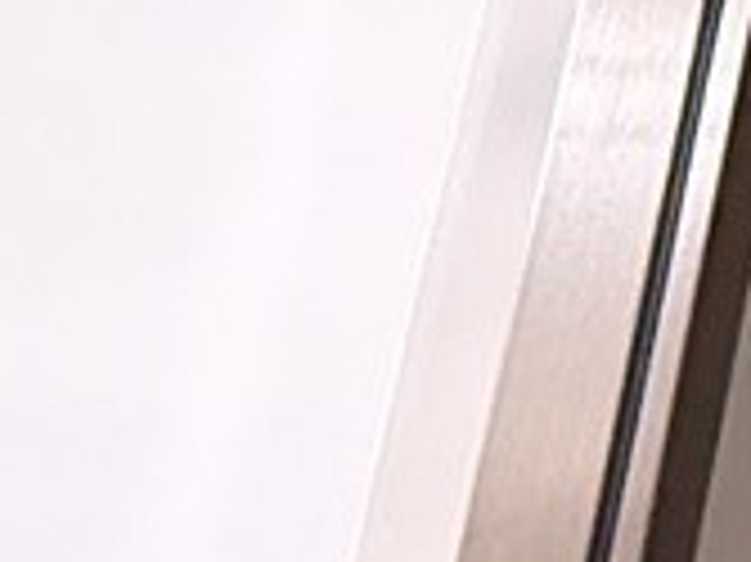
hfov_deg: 9.4
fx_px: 2905
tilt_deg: +18.5
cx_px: 2599
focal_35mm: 134
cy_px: -818
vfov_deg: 9.7
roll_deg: +0.1
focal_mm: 2.22
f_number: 2.2
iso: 400
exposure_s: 1/60
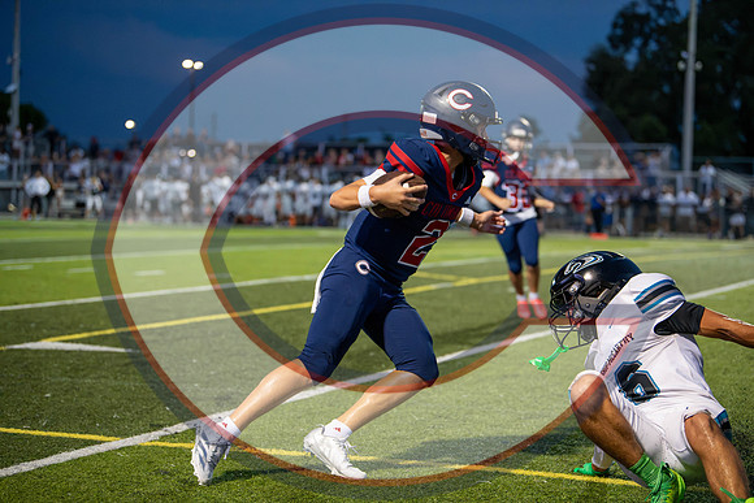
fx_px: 1466
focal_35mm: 70
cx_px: 377
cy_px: 252
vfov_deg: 19.5
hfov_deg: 28.8
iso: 10000
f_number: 2.8
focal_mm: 70
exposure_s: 1/1000
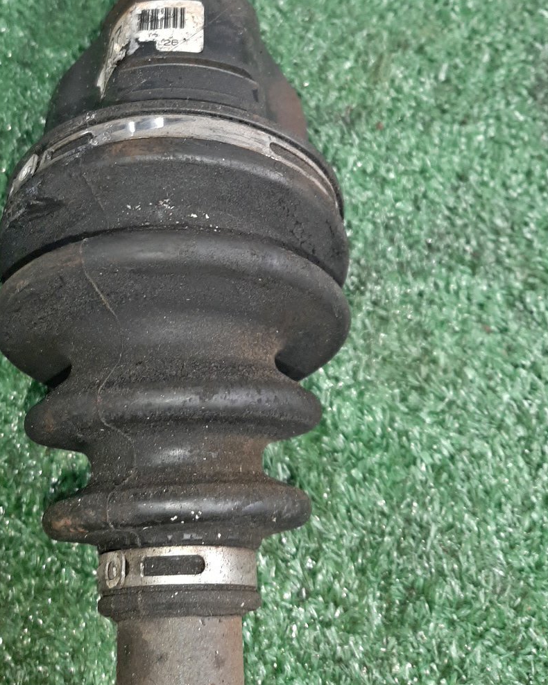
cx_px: 228
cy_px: 200
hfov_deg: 40.0
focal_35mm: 37
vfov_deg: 47.8
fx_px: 750
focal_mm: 3.93
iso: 121
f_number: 1.7
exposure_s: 1/50
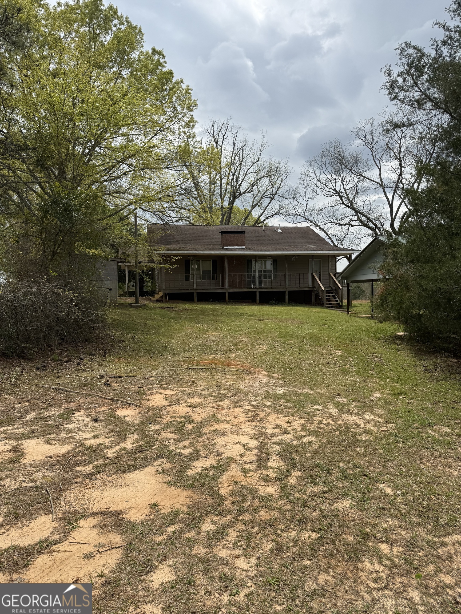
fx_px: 426
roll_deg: +1.7
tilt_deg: -1.8
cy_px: 307
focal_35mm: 24
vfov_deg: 71.6
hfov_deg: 56.8
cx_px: 230
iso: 80
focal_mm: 6.76
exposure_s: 1/5319
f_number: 1.78
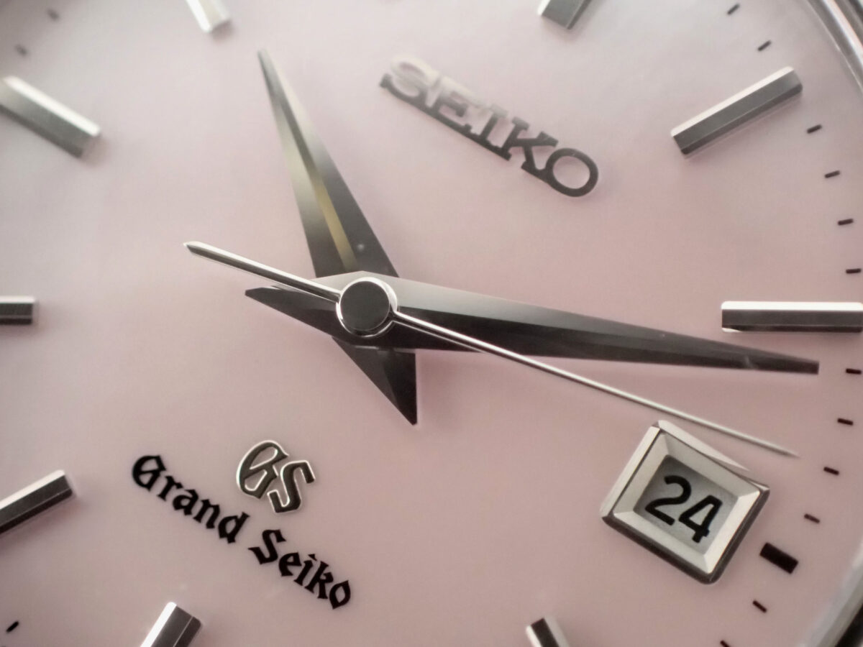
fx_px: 2343
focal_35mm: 94
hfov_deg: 20.9
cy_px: 324
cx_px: 432
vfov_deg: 15.7
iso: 1600
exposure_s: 1/80
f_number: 4.7
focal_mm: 16.79
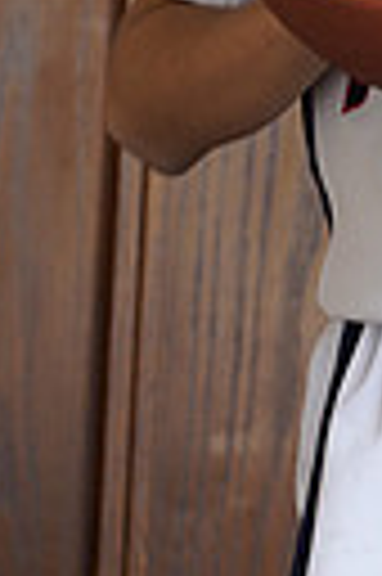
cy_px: -158
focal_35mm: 385
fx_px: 6144
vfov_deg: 5.3
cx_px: 692
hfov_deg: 3.5
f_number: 5.6
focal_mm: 85
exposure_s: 1/60
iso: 200
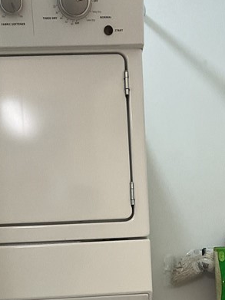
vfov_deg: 23.7
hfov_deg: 19.3
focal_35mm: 76
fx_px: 659
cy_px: 348
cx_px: 141
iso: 100
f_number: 1.8
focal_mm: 3
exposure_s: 1/60
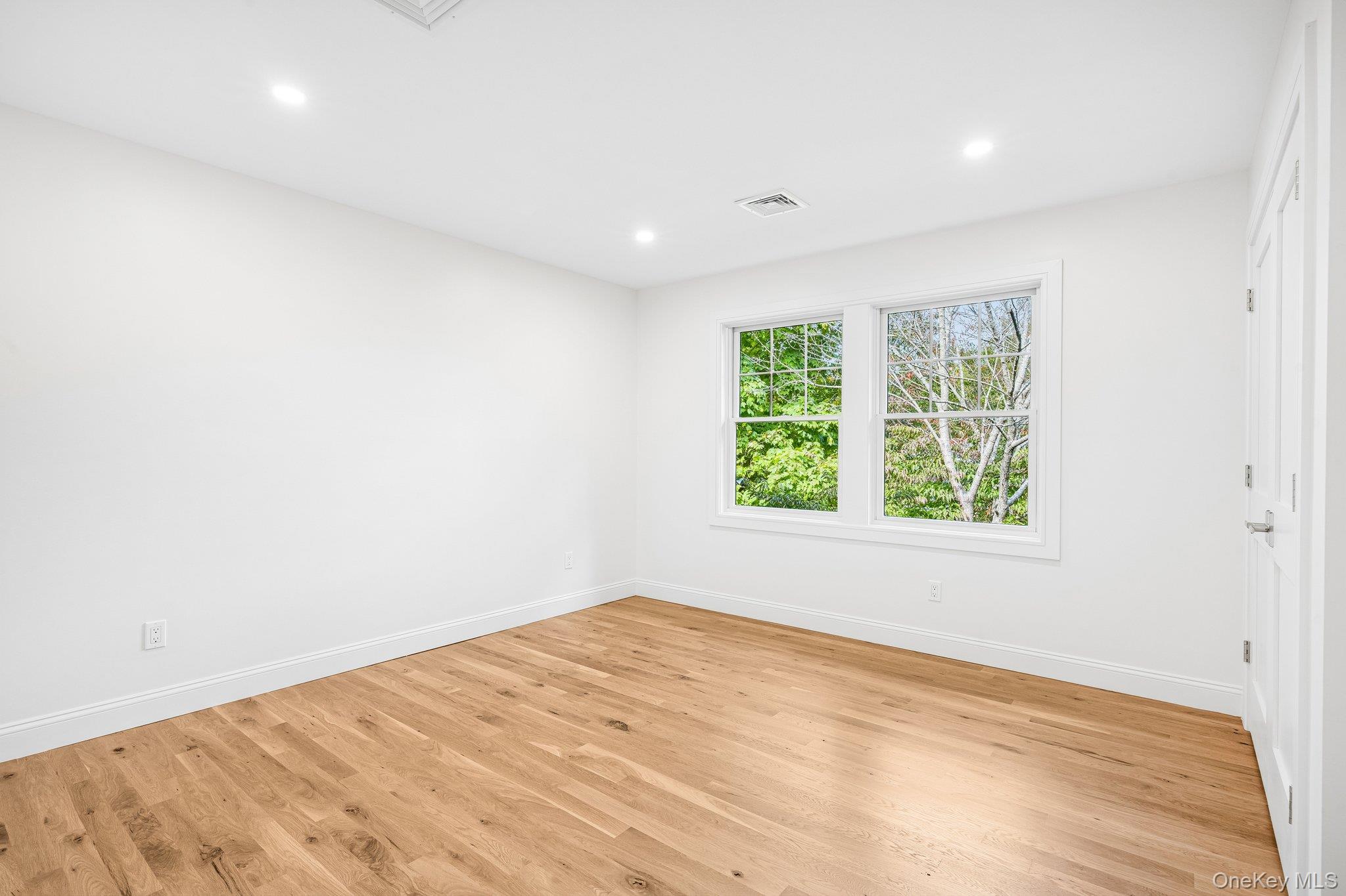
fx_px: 636
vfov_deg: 70.4
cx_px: 673
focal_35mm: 17
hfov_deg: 93.3
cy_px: 448
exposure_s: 1/25
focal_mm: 17
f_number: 9
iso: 200
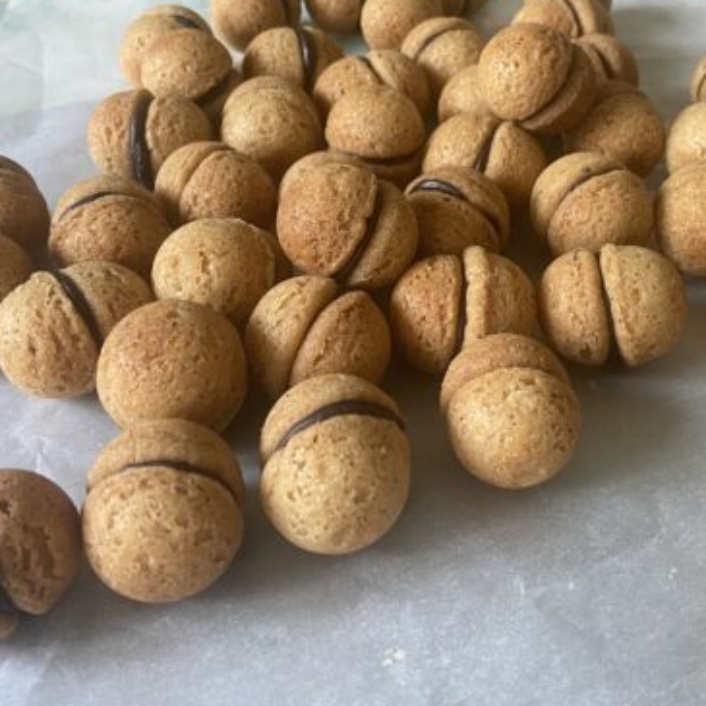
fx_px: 969
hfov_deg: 39.8
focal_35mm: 42
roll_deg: +0.3
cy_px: 271
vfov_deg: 39.8
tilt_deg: -39.8
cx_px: 440
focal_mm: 4.25
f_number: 1.8
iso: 125
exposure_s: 1/60
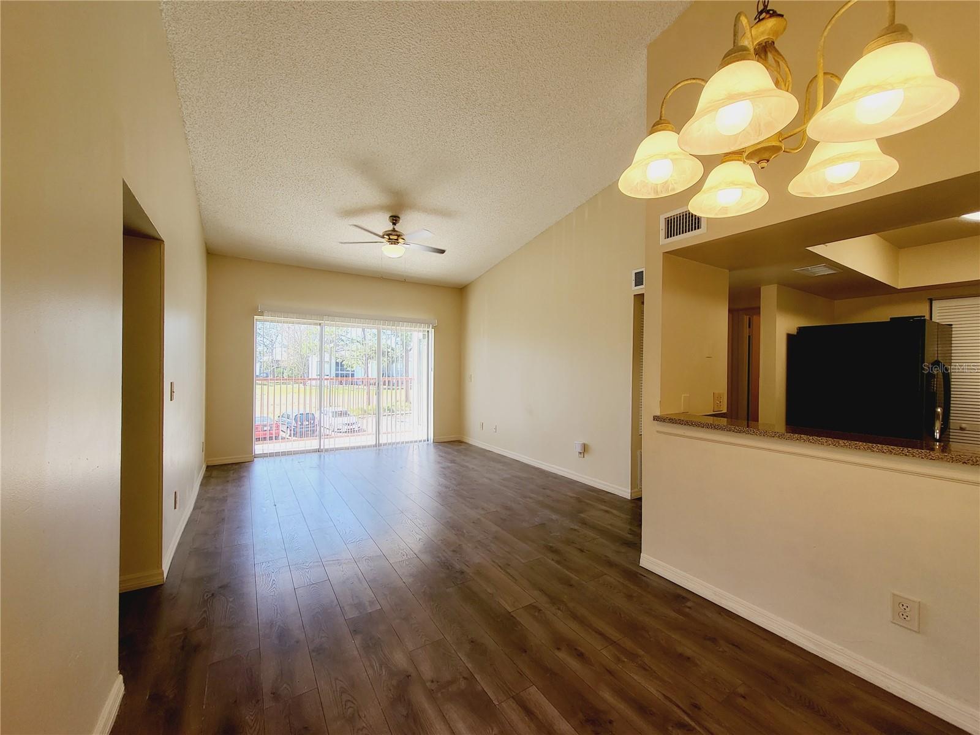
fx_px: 368
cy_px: 368
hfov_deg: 106.2
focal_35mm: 13
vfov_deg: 89.9
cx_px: 490
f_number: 2.2
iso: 32
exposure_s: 1/120
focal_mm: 1.74
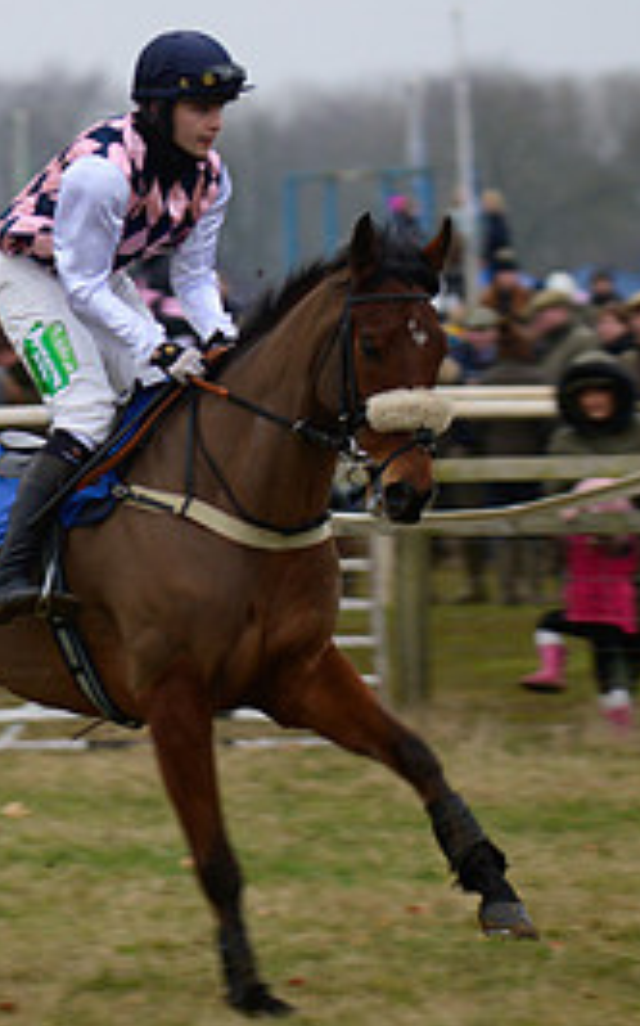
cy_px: 420
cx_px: 50
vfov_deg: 6.5
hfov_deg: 4.1
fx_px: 8996
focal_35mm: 322
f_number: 4
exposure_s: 1/250
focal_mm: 145
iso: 1250
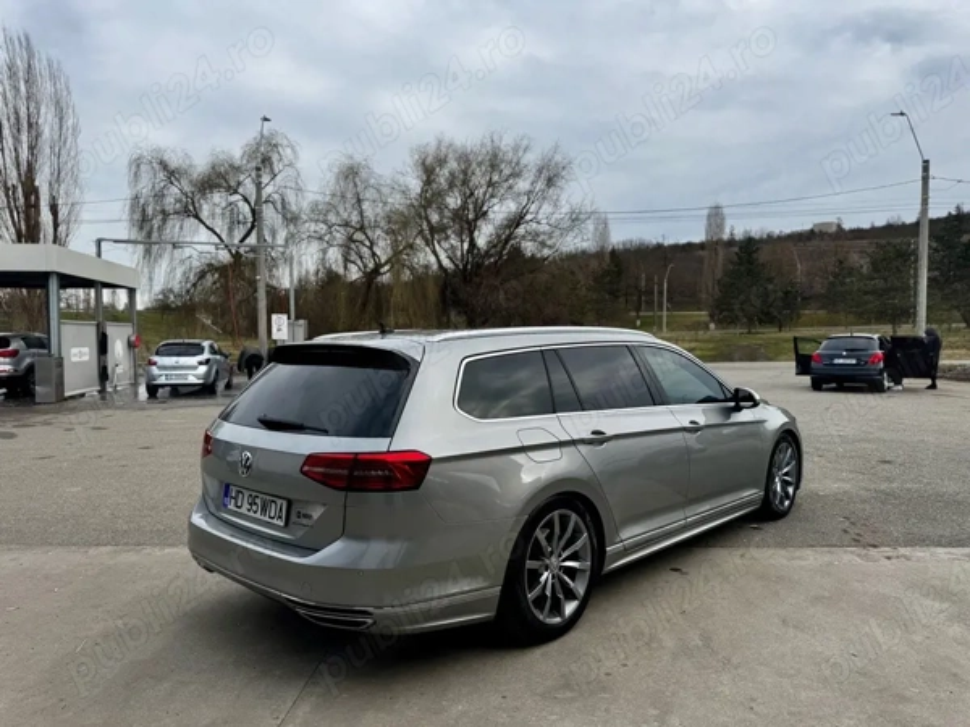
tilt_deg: -2.9
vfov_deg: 56.8
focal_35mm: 24
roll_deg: +0.7
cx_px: 485
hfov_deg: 71.6
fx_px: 673
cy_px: 364
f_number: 1.78
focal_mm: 6.76
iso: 80
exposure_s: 1/1923
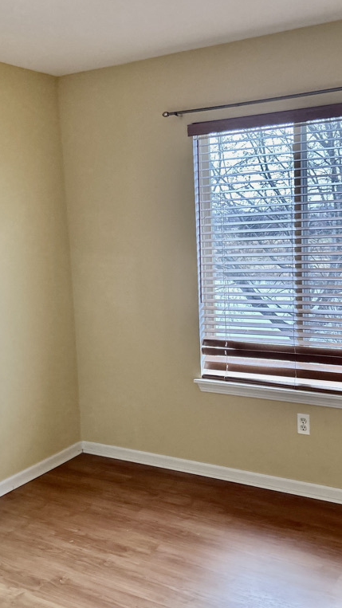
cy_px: 303
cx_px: 171
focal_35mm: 38
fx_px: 613
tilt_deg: -7.2
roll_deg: +2.6
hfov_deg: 31.2
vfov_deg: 52.8
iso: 200
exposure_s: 1/60
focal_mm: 5.7
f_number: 1.5
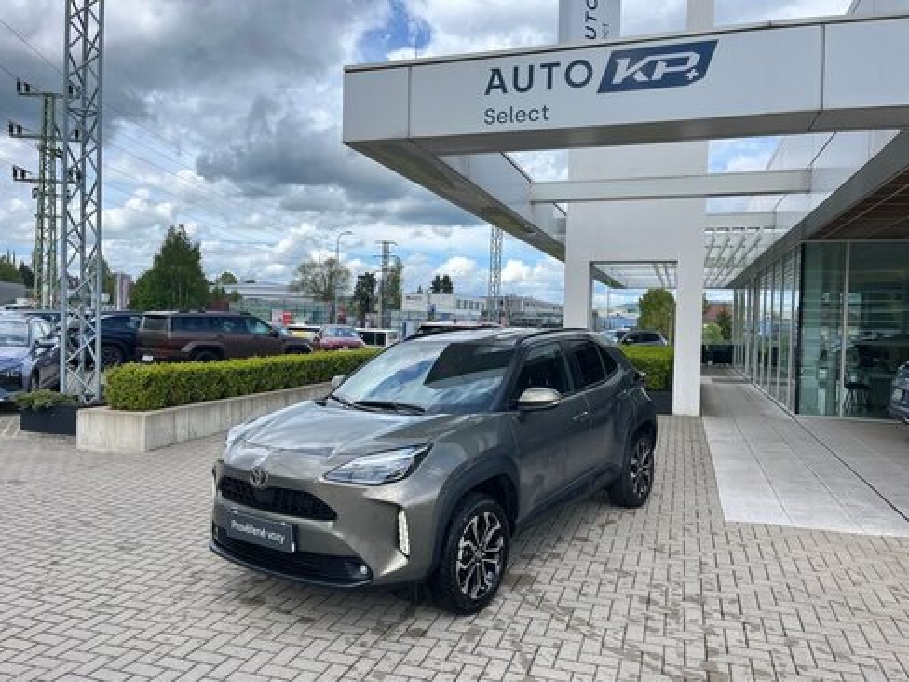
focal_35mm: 26
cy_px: 341
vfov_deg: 53.1
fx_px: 683
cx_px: 454
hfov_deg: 67.3
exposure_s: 1/1238
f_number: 1.6
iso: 50
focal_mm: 5.1
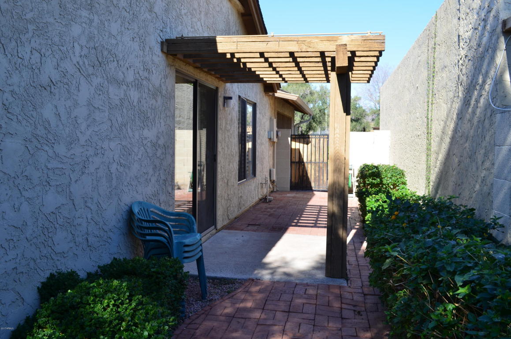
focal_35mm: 33
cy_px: 170
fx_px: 468
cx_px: 256
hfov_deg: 57.3
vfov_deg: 39.8
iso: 200
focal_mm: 22
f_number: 11
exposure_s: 1/100
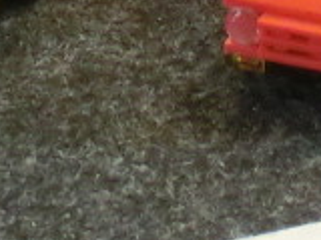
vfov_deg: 3.5
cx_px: 347
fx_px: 3783
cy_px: -642
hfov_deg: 4.8
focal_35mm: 408
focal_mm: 9.09
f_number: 4.4
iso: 800
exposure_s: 1/20
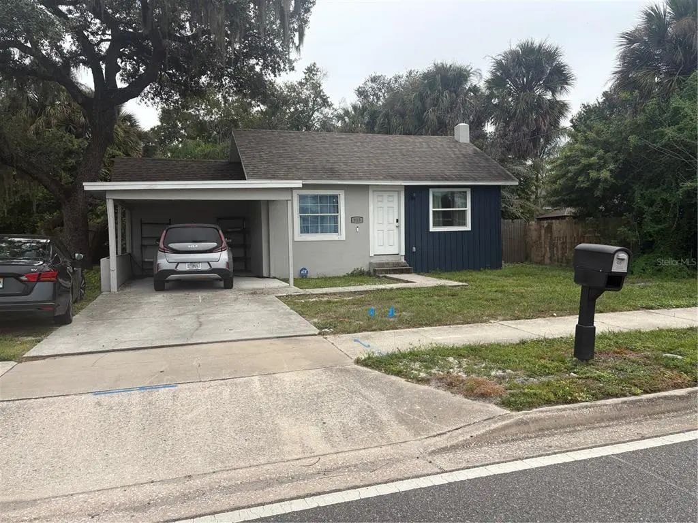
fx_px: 524
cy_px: 262
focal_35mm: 26
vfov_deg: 53.1
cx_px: 349
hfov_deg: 67.3
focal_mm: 5.96
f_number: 1.6
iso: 50
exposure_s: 1/2747
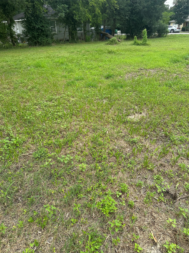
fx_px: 175
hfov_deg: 56.8
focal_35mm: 24
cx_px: 94
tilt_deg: -29.7
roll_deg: +2.3
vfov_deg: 71.6
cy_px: 126
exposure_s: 1/1779
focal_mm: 6.86
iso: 80
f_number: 1.78
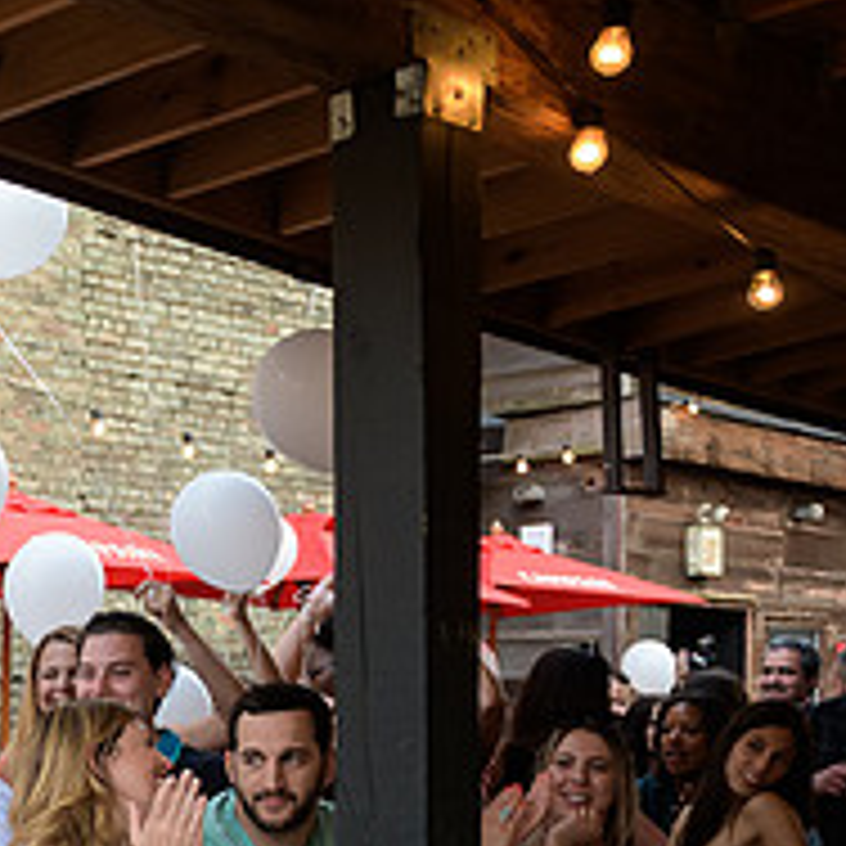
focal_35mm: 63
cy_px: 785
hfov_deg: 23.7
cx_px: -284
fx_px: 1742
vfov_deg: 26.3
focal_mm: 24
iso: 1000
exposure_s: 1/250
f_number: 3.2
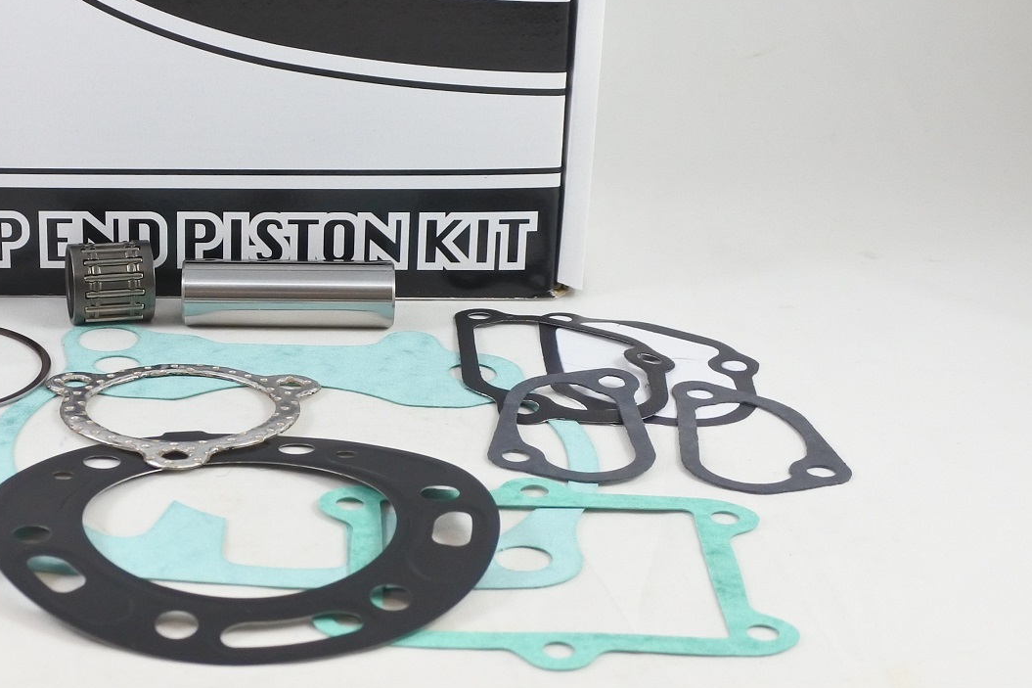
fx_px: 1548
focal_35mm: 54
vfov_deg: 24.9
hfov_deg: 35.7
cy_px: 206
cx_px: 205
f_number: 3.8
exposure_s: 1/125
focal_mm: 12.3
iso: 500
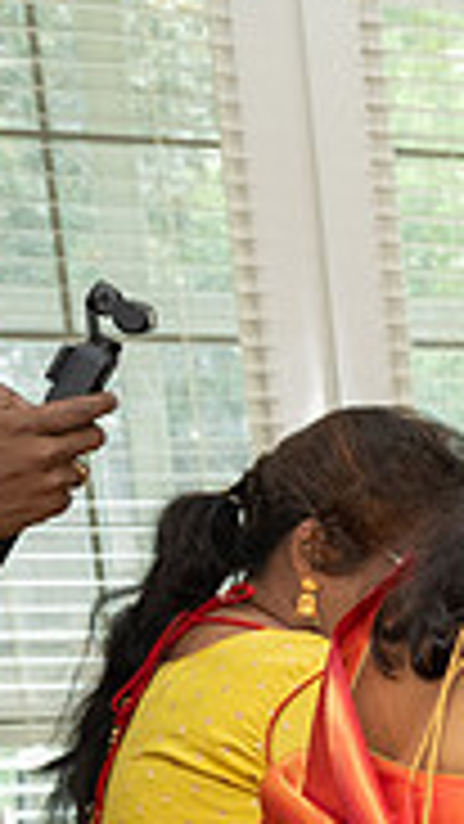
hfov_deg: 11.1
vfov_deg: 22.8
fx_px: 1924
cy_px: 896
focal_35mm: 88
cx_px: 1189
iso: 800
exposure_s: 1/160
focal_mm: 24
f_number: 3.5
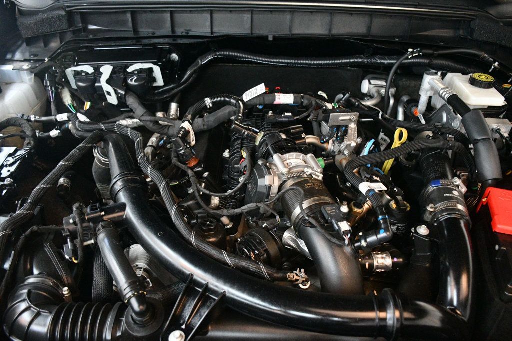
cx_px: 256
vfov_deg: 43.6
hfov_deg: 61.9
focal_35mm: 30
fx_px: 427
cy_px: 170
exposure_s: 1/60
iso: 5600
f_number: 3.5
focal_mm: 20
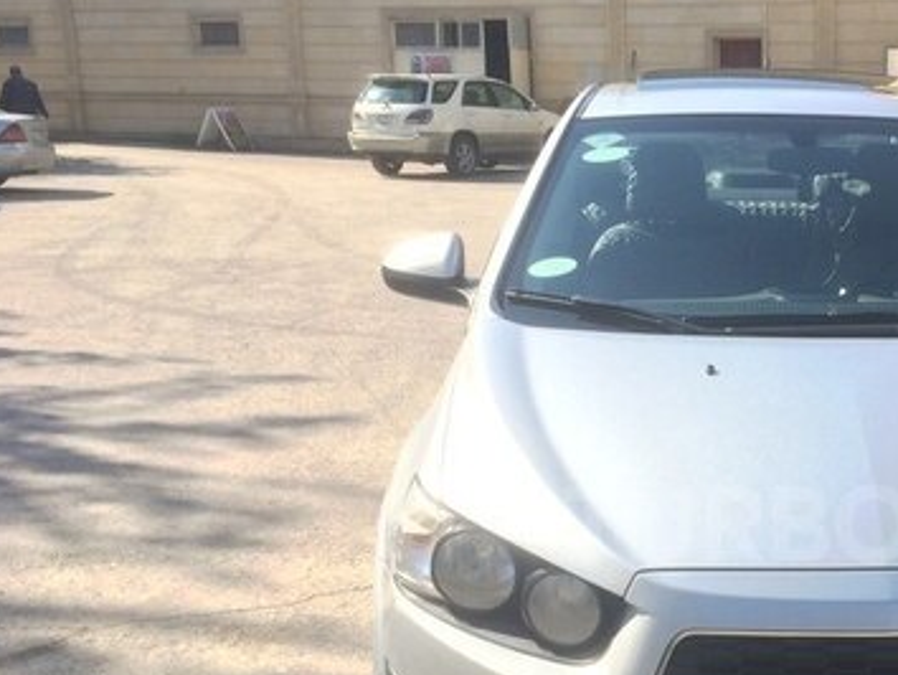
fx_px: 1402
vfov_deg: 26.6
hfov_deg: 33.5
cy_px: 524
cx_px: 824
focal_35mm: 54
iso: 32
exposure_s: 1/672
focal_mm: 4.15
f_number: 2.2
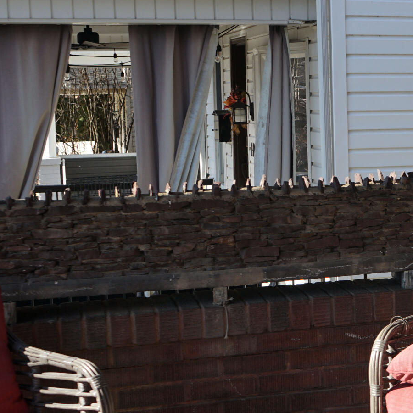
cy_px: 192
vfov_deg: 20.4
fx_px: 1147
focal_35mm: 85
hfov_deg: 19.0
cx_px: 529
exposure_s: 1/200
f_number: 5.6
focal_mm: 30
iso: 100
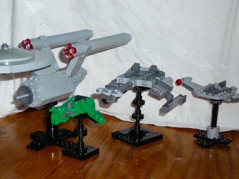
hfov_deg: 25.3
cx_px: 120
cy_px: 90
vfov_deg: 19.1
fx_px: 532
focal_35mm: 77
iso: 100
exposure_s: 1/30
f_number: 3.7
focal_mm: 11.5
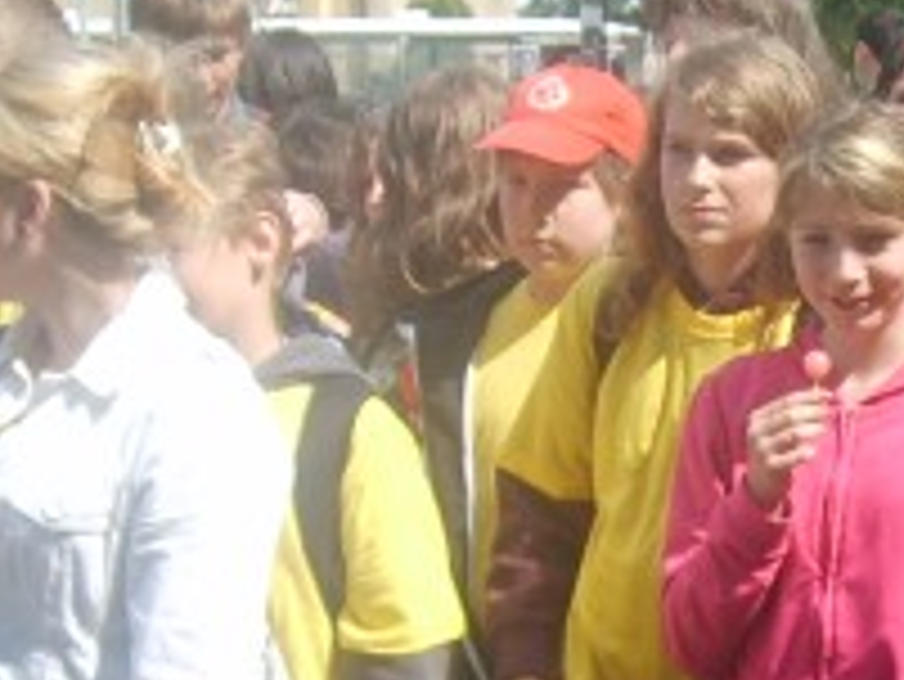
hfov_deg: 14.0
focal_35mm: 139
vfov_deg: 10.7
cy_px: 491
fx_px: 3632
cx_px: 926
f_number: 2.8
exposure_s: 1/750
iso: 50
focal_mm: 5.8
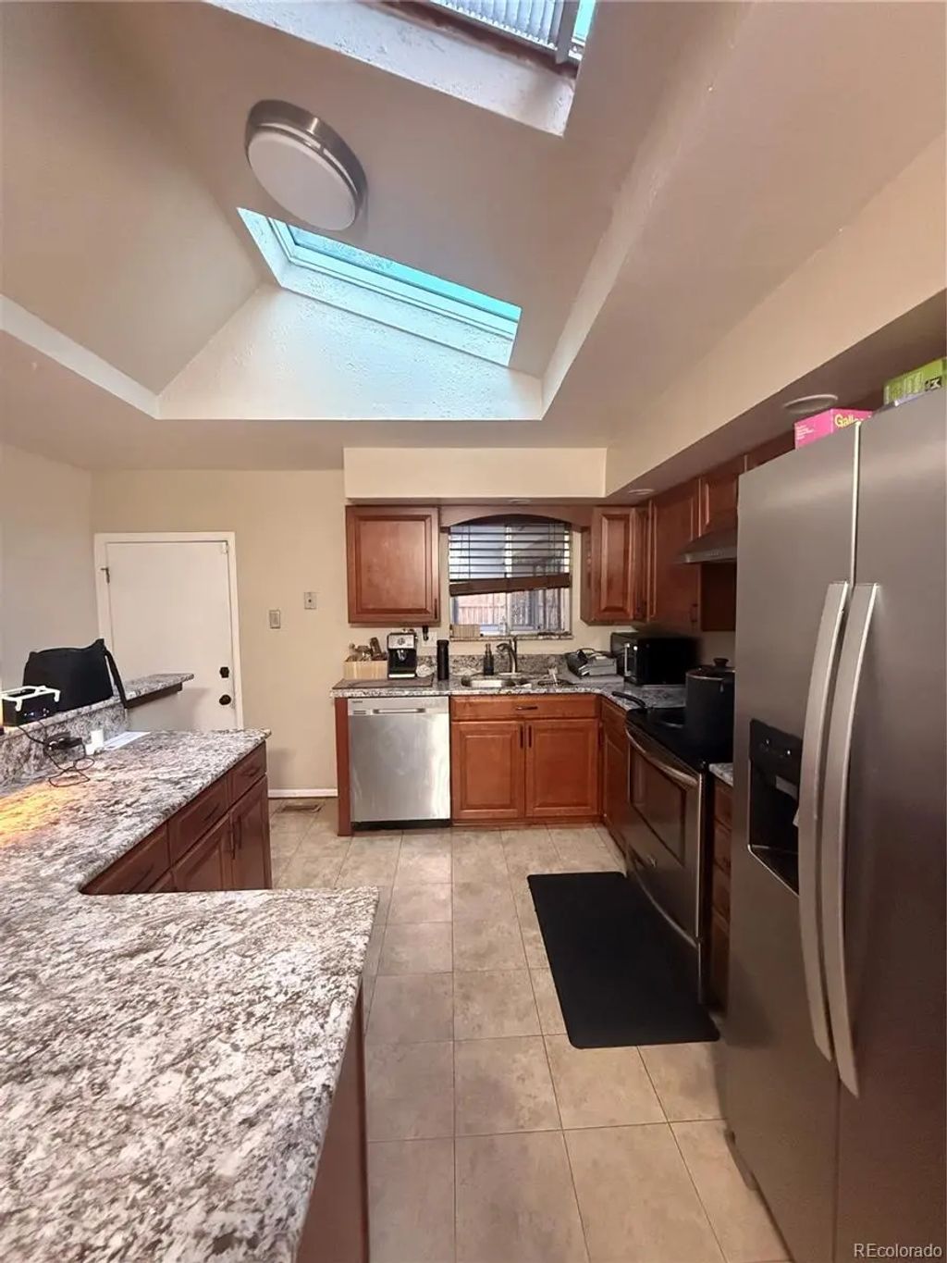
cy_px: 632
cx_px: 474
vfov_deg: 102.1
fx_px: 511
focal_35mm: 14
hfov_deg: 85.7
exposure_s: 1/60
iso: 1250
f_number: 2.2
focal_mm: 2.22
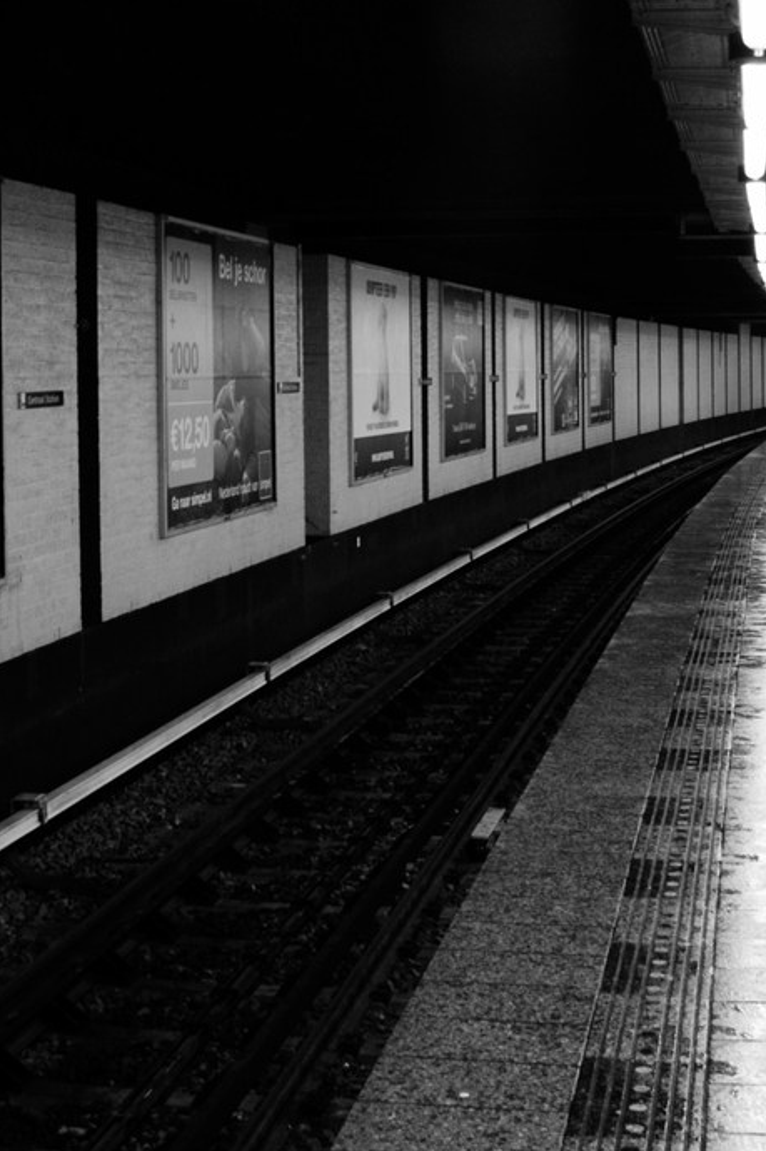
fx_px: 1886
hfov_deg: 22.9
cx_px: 426
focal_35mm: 59
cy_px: 390
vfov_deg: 33.7
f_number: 8
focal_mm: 28
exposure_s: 1/8
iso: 400
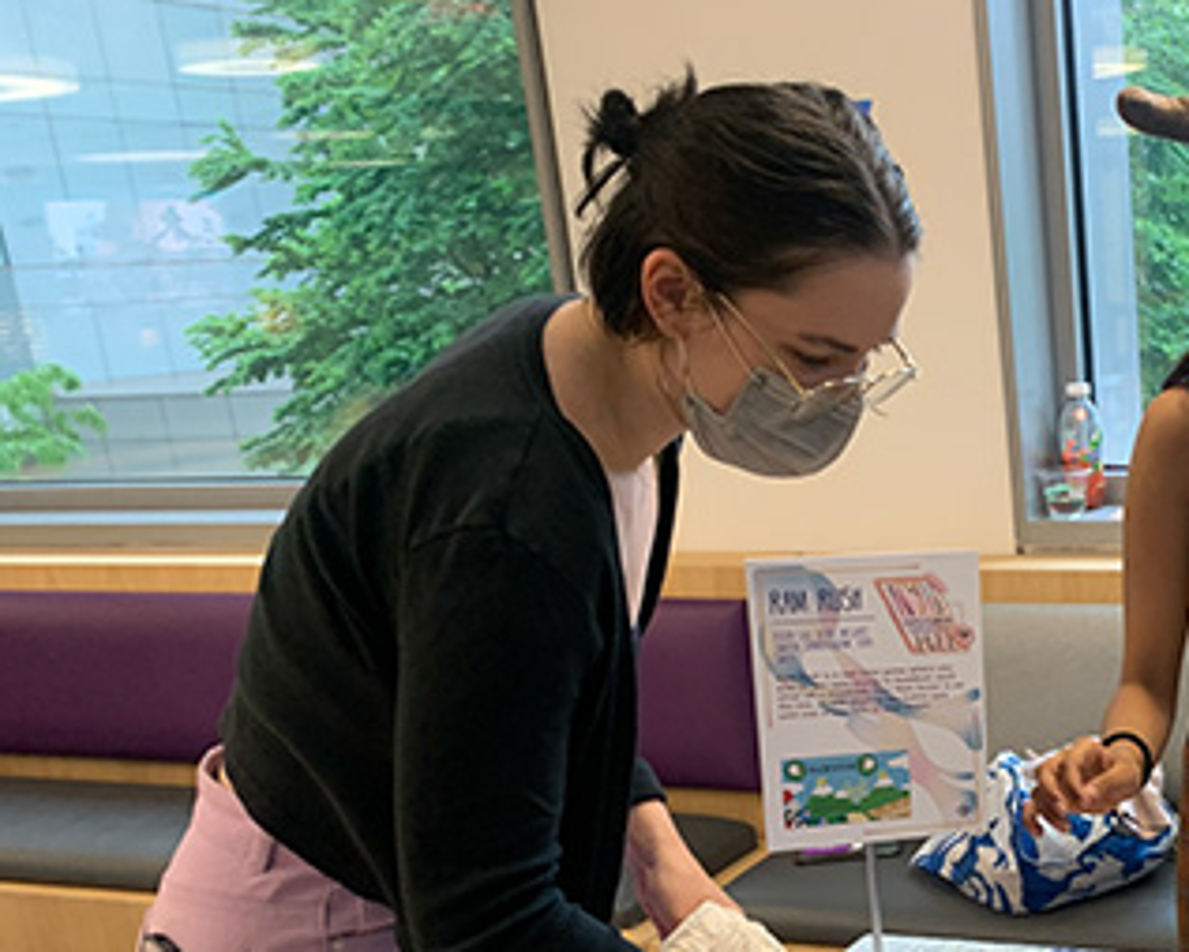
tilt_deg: -17.7
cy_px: 821
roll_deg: +3.3
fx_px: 1690
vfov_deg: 30.4
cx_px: 1114
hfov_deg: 35.9
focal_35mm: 48
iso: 250
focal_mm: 4.25
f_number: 1.8
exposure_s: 1/60
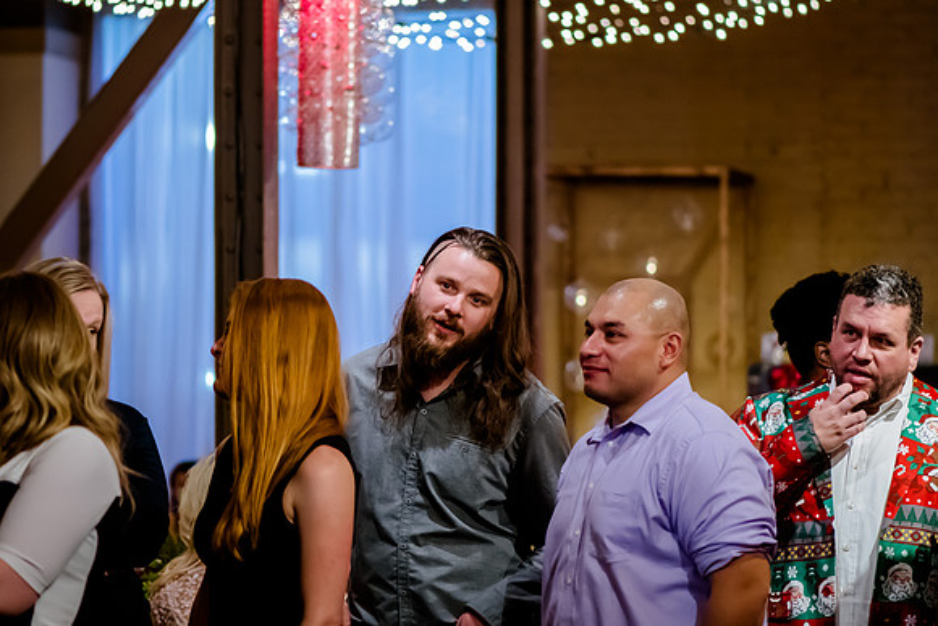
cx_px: 453
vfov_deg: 8.2
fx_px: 4350
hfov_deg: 12.3
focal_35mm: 167
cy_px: 312
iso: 4000
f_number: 2.8
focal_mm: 105
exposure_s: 1/100
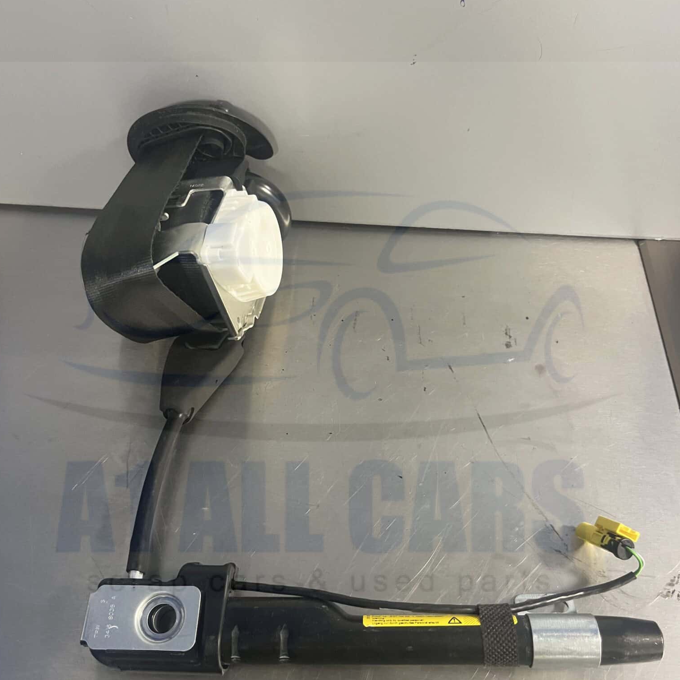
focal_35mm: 31
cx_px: 338
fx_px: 689
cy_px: 406
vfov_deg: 52.2
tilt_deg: -54.2
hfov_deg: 52.5
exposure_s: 1/50
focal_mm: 5.1
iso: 400
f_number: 1.6
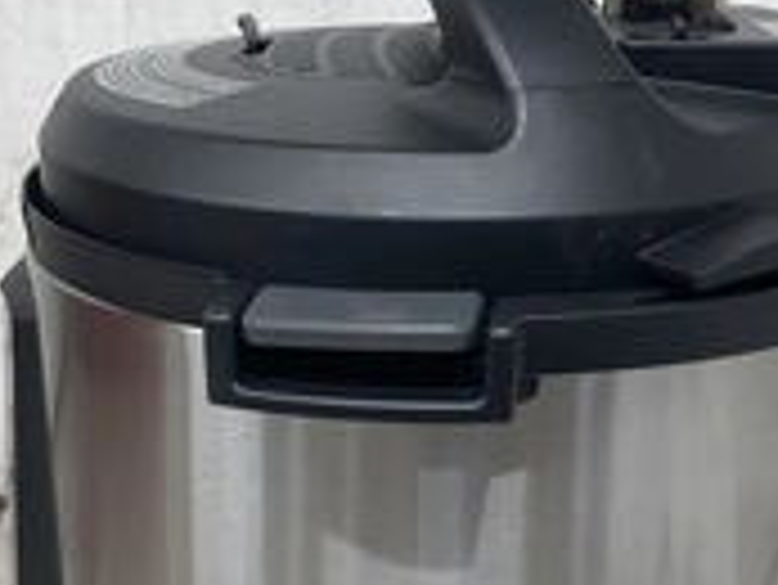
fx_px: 1507
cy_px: 396
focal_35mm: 67
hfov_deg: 28.9
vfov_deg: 21.9
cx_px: 418
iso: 50
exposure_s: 1/120
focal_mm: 3
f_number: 1.8
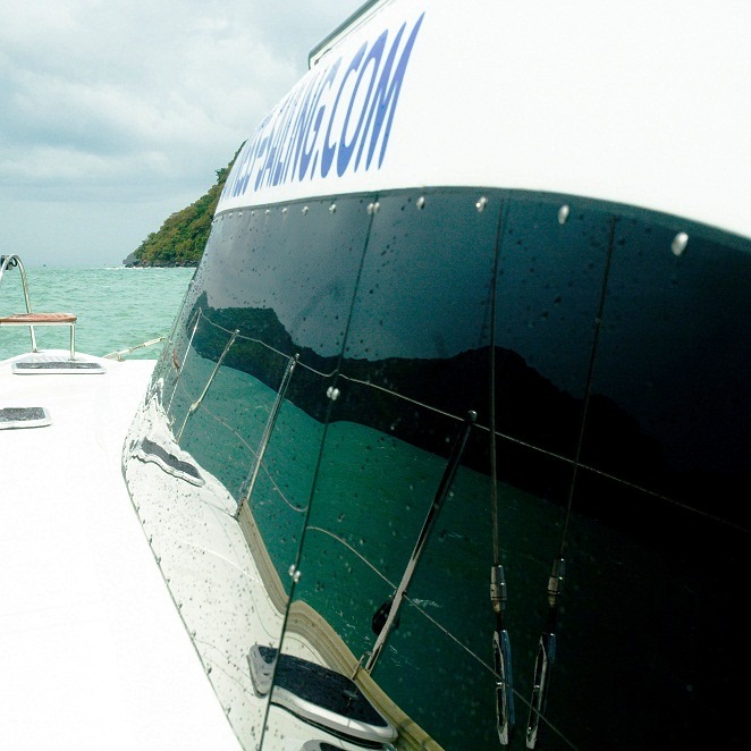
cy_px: 376
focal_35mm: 60
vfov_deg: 28.8
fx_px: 1464
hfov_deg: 28.7
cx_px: 331
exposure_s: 1/640
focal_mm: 31
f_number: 9
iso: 200
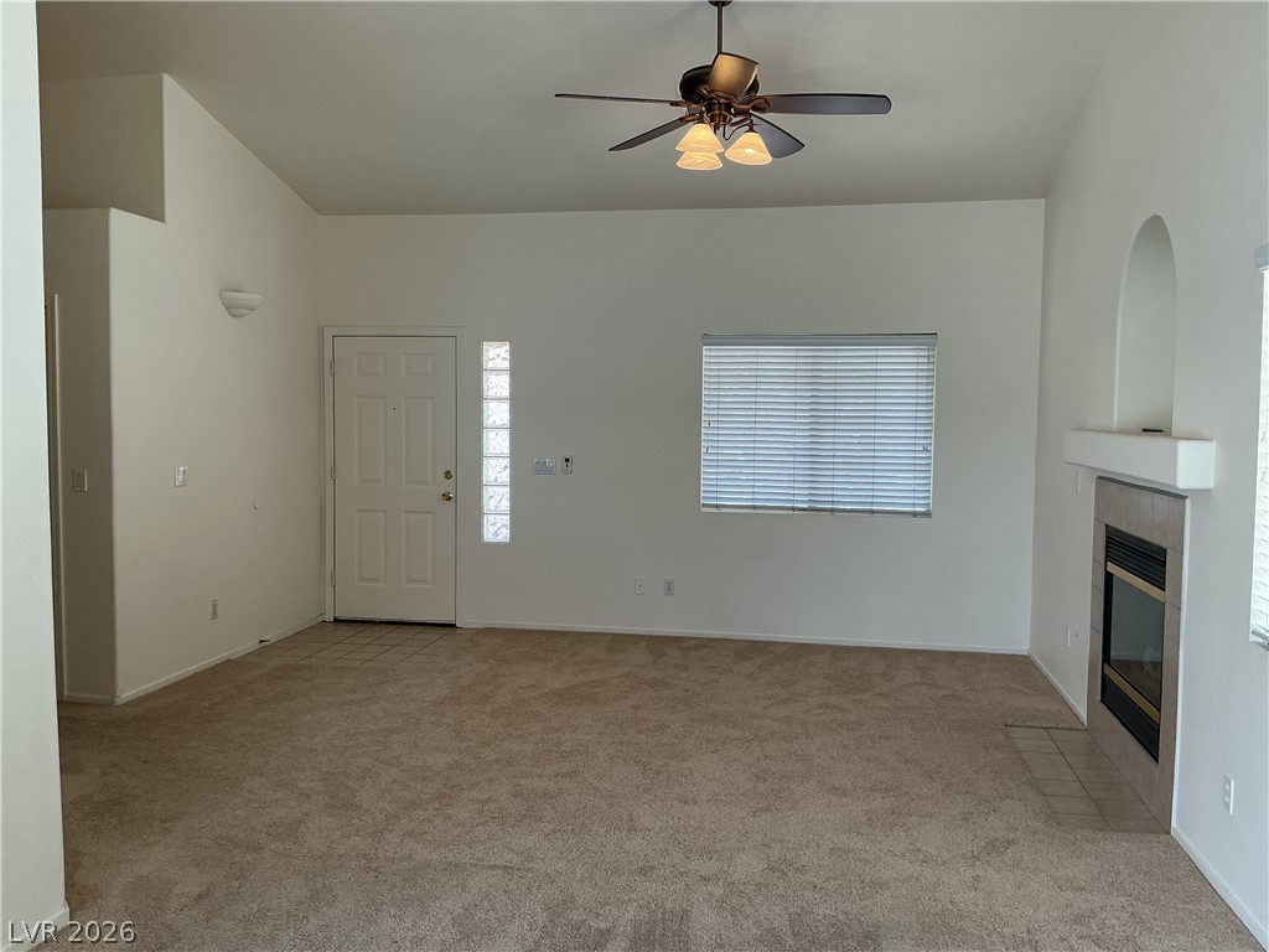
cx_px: 634
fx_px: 1063
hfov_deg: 61.7
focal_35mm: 29
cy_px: 476
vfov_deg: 48.2
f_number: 1.8
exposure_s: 1/120
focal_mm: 3
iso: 64
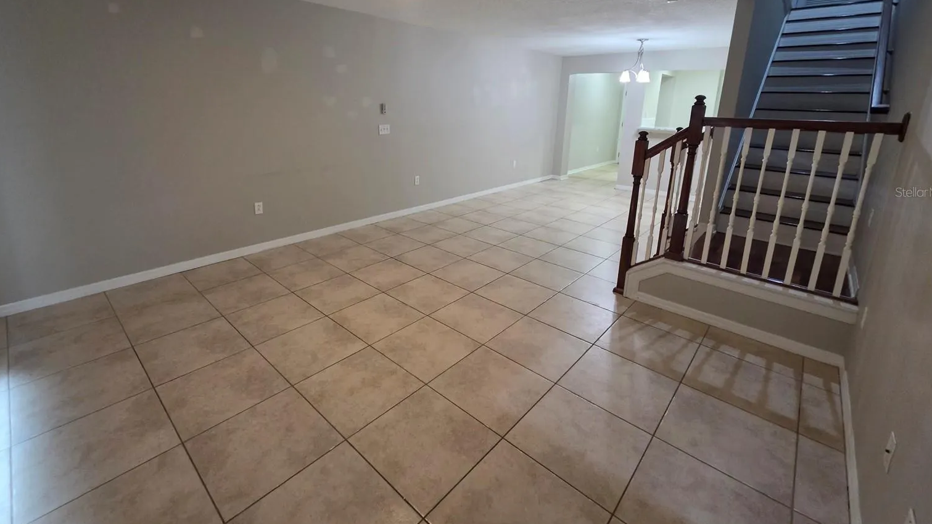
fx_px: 371
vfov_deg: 69.2
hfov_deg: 103.0
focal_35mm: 15
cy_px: 192
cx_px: 460
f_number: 1.9
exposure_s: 1/60
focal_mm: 2.2
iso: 400
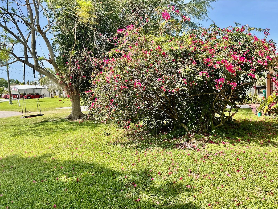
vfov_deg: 48.2
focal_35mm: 29
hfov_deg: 61.7
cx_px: 139
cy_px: 104
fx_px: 233
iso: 16
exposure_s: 1/739
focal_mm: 3
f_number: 1.8
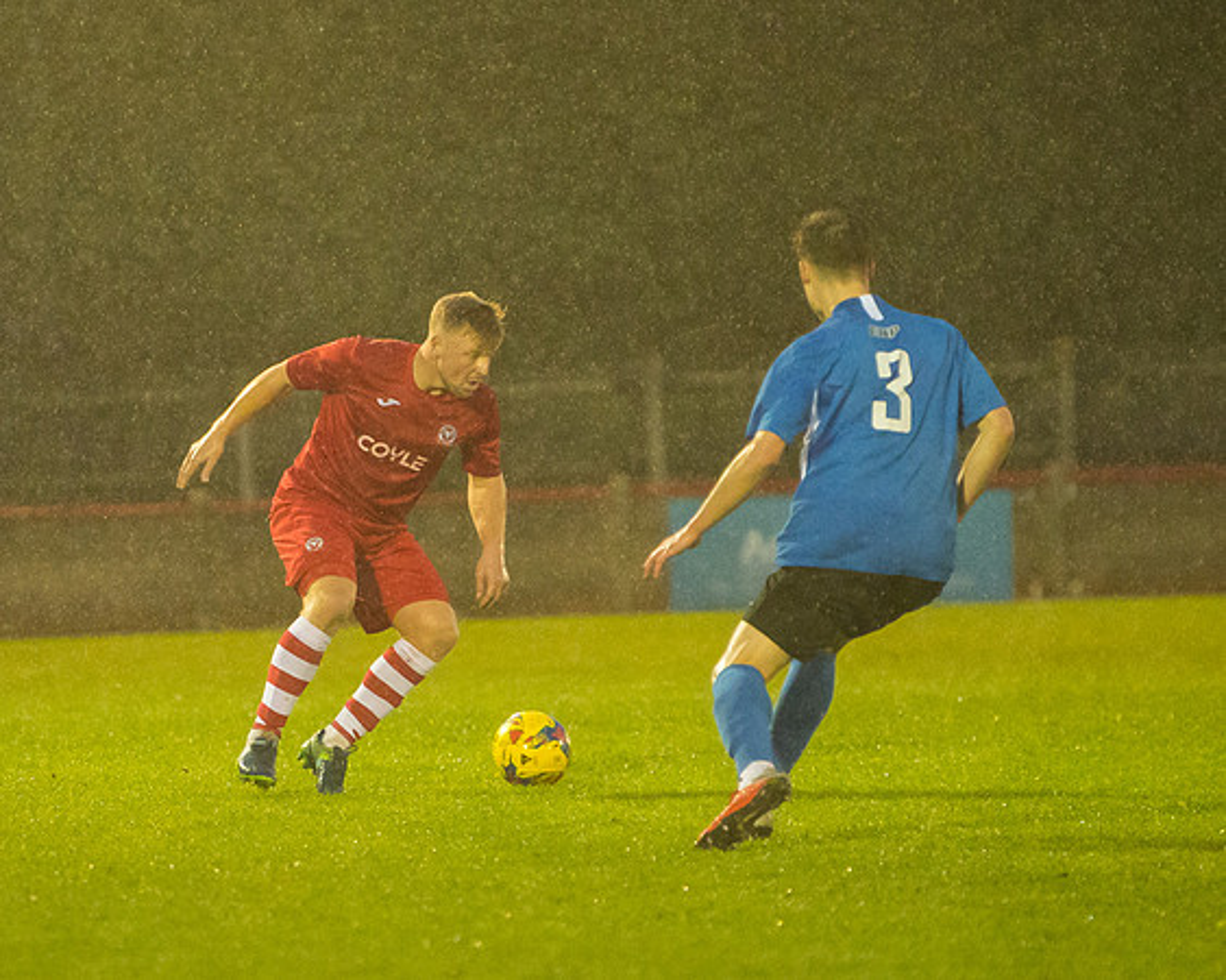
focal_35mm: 405
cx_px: 439
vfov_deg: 3.8
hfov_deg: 4.8
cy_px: 417
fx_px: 14702
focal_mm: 185
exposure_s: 1/1000
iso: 5000
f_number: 2.8
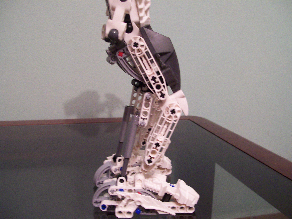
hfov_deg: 51.4
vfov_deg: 39.7
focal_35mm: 36
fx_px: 304
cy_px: 110
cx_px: 146
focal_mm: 6
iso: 160
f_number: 2.7
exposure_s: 1/14.9
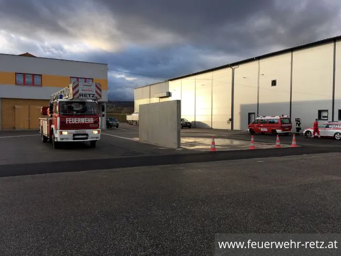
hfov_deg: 61.7
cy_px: 128
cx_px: 170
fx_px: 286
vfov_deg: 48.2
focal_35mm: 29
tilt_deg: -1.4
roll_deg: -0.4
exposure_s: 1/496
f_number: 2.2
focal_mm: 4.15
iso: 25
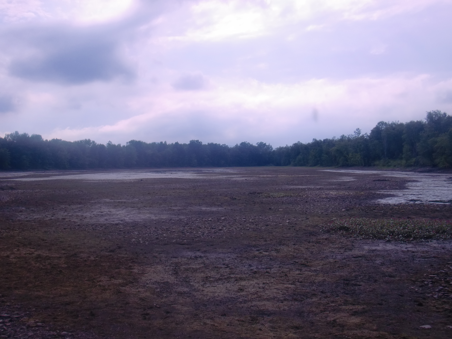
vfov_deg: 37.7
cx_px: 226
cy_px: 170
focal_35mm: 38
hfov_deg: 49.0
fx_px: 496
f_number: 8.9
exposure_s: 1/200
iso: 64
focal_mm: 6.66
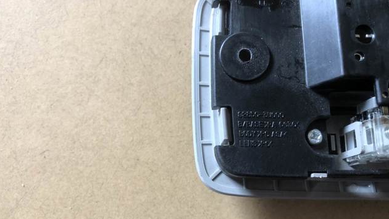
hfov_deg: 62.6
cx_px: 192
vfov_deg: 37.5
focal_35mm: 31
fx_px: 320
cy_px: 137
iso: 40
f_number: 1.8
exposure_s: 1/25
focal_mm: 4
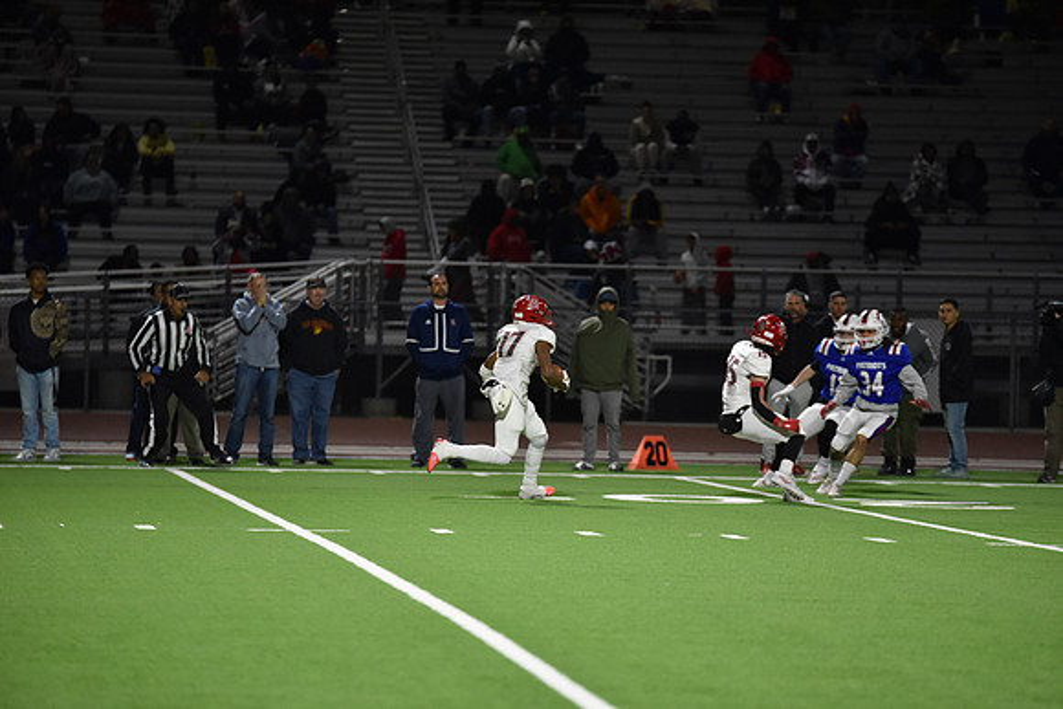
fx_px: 5907
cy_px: 354
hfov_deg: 10.3
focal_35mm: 200
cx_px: 532
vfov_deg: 6.9
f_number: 2.8
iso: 3600
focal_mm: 200
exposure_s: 1/640
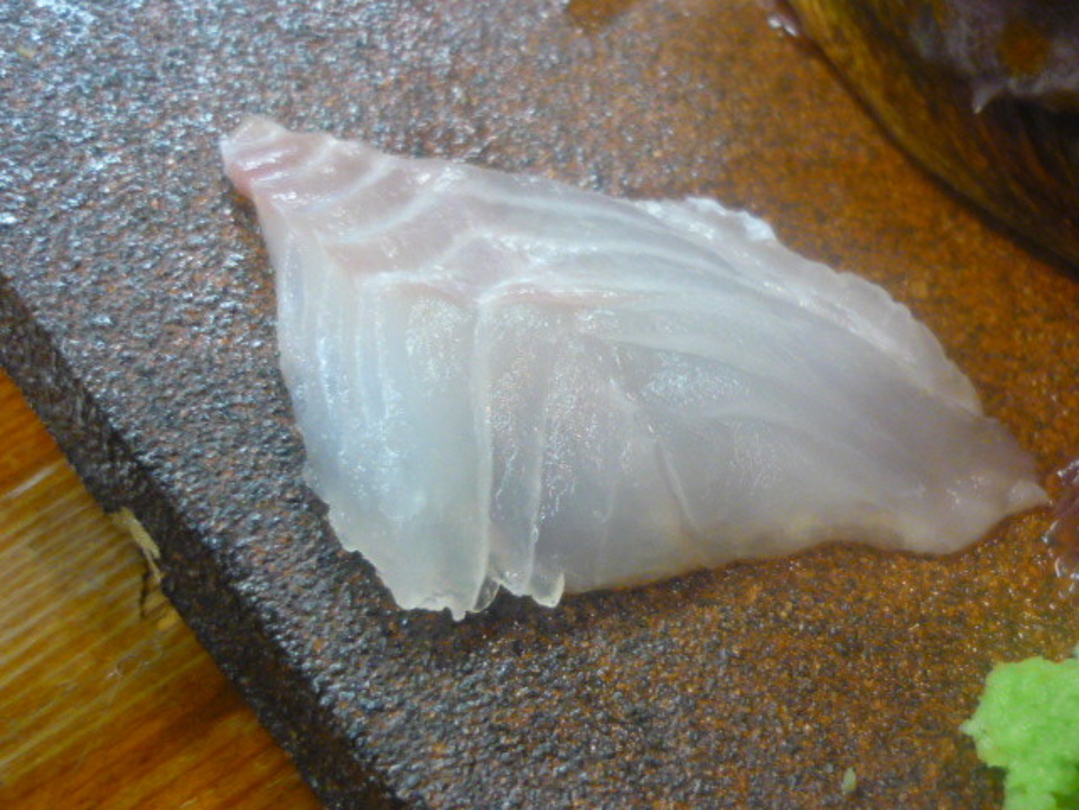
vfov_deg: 32.2
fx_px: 1403
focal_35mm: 45
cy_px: 405
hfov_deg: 42.1
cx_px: 540
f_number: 2.8
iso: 400
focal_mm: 5.5
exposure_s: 1/20
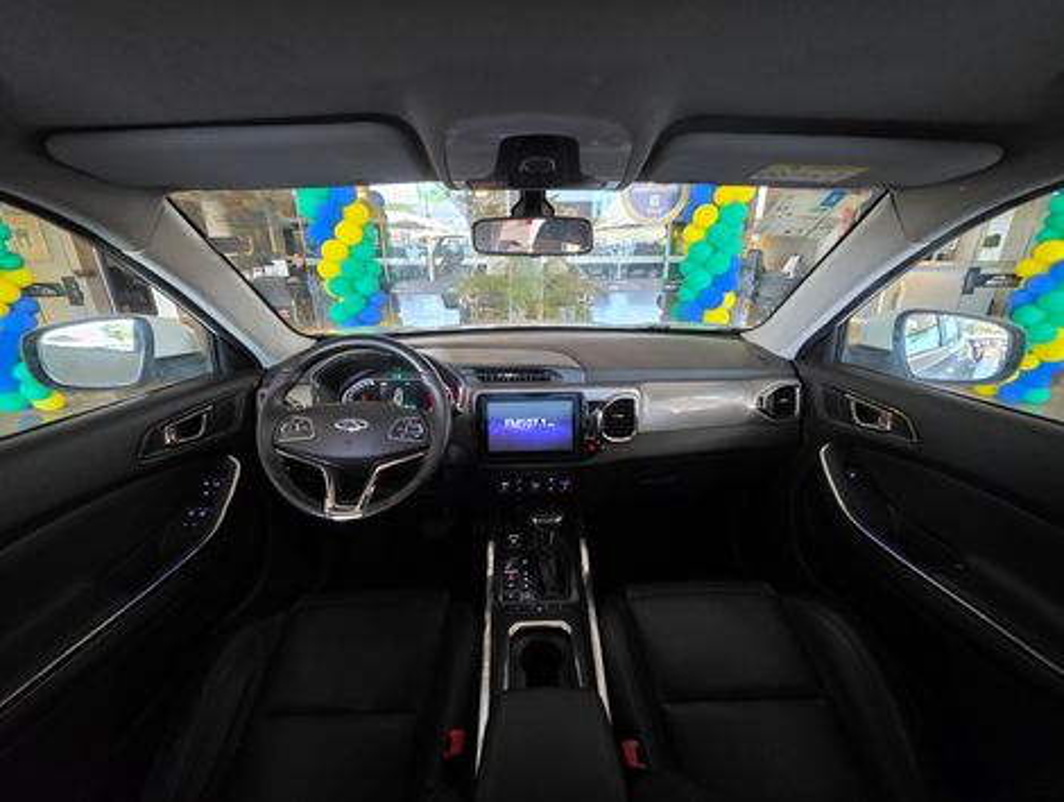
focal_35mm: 13
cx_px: 532
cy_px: 401
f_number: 1.9
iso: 800
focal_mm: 2.2
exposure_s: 1/60
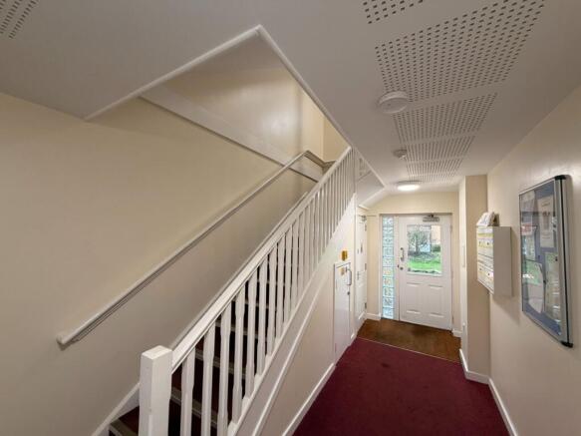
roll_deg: -1.3
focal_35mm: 14
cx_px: 290
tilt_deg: +3.3
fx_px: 235
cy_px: 218
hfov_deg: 102.1
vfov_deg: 85.7
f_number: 2.2
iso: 160
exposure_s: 1/50
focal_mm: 2.22
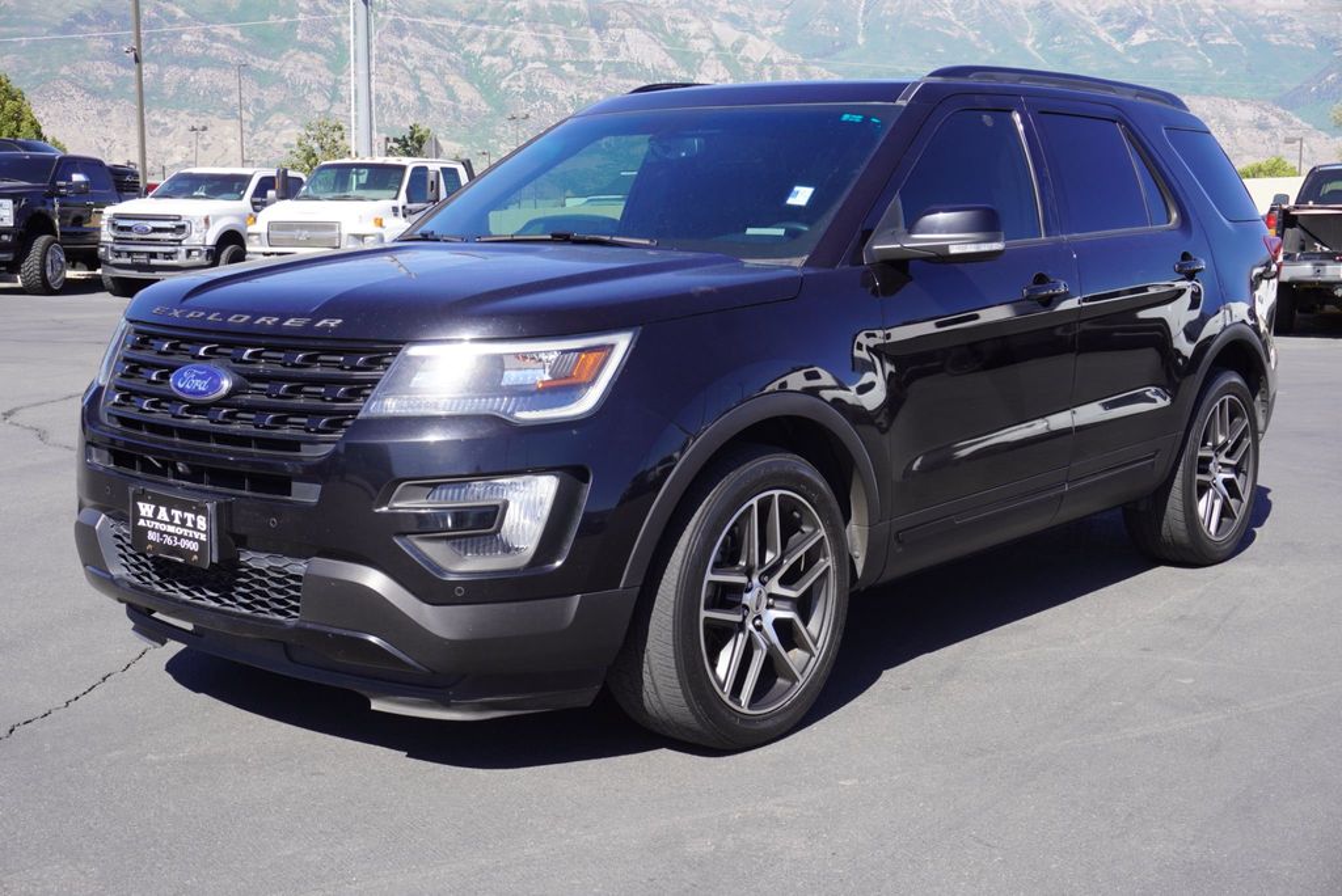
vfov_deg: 30.9
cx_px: 671
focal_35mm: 44
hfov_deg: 44.9
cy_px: 448
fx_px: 1622
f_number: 9
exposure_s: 1/100
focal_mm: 29
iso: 100
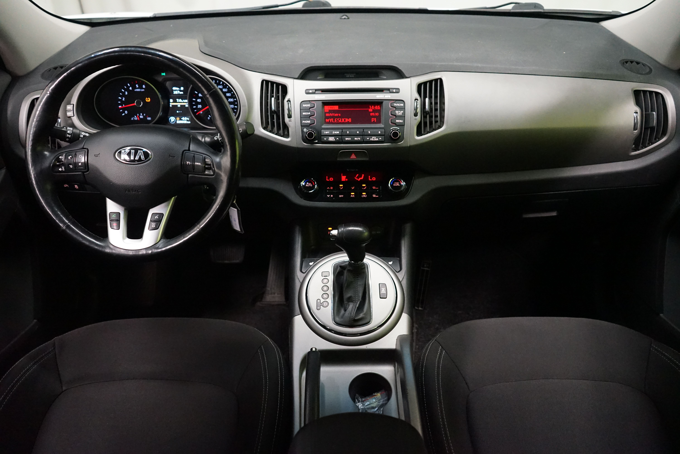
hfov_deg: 65.5
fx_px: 529
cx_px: 340
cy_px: 227
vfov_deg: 46.4
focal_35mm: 28
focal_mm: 28
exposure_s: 1/80
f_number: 3.5
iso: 6400
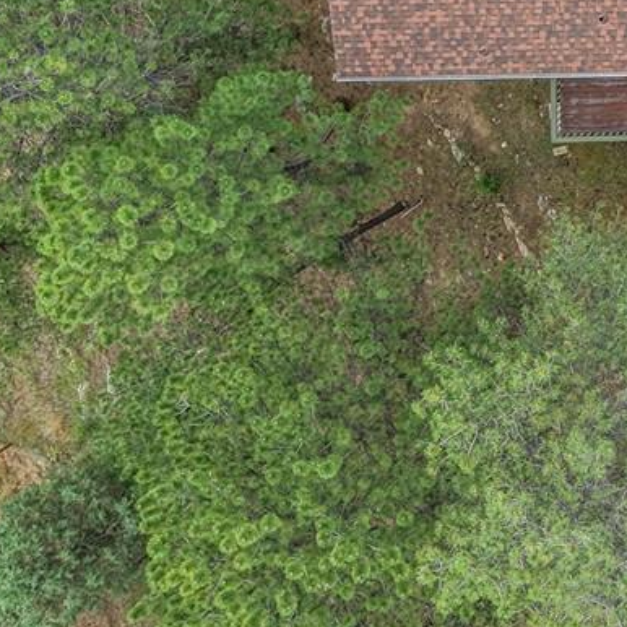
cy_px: -132
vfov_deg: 18.6
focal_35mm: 88
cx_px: 838
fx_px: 1803
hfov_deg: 18.2
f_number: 1.8
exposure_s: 1/1250
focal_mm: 8.67
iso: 100
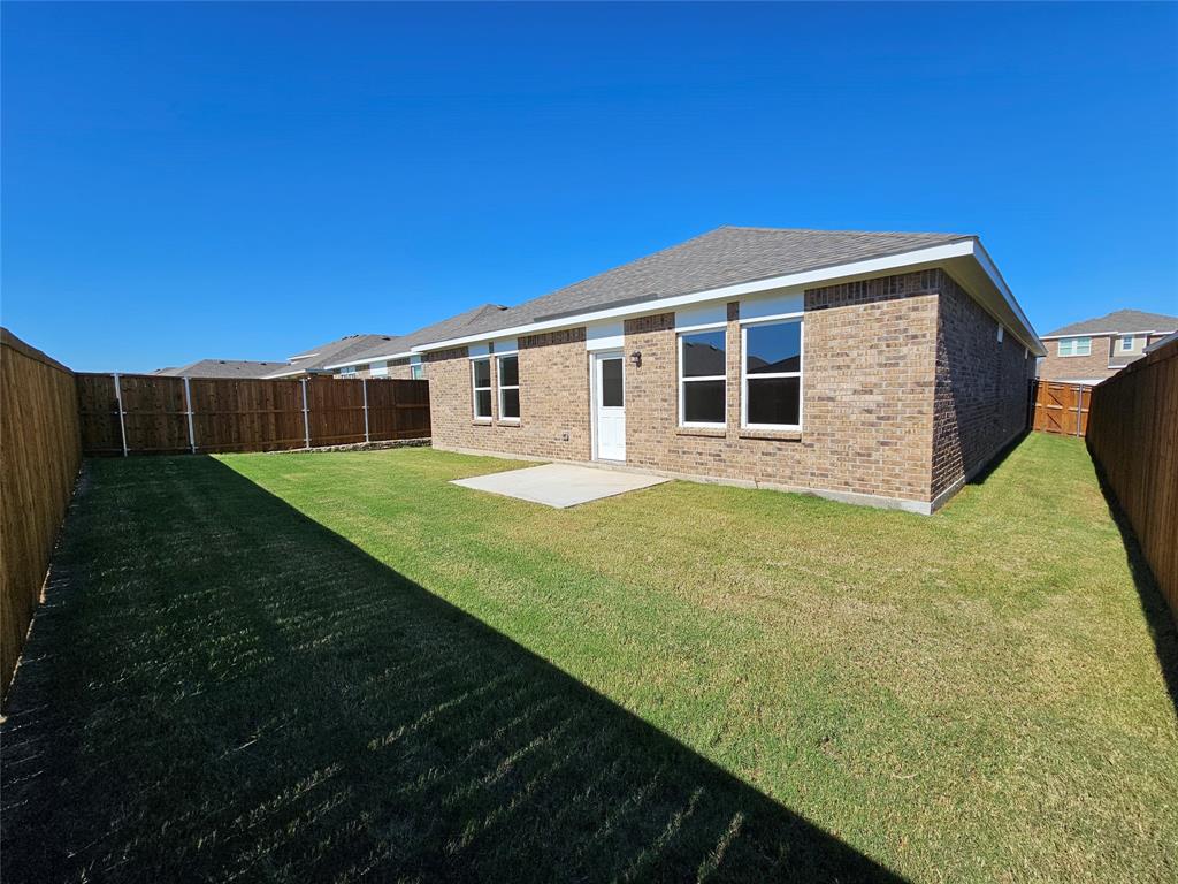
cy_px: 442
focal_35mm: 13
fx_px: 442
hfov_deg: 106.2
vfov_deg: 89.9
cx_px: 589
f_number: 2.2
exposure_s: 1/3255
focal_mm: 2.2
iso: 50
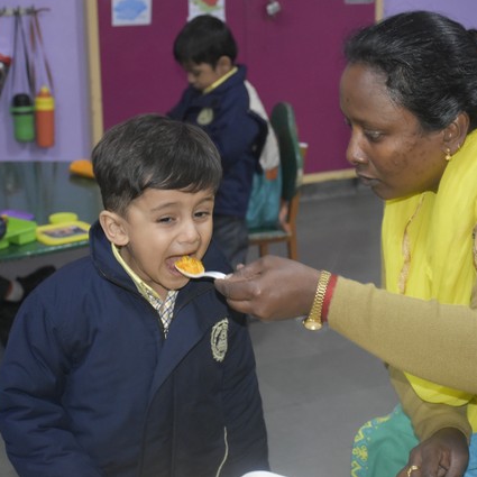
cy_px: 238
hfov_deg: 23.6
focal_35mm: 73
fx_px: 1138
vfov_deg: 23.7
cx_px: 296
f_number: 4.2
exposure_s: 1/60
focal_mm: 38
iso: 3200
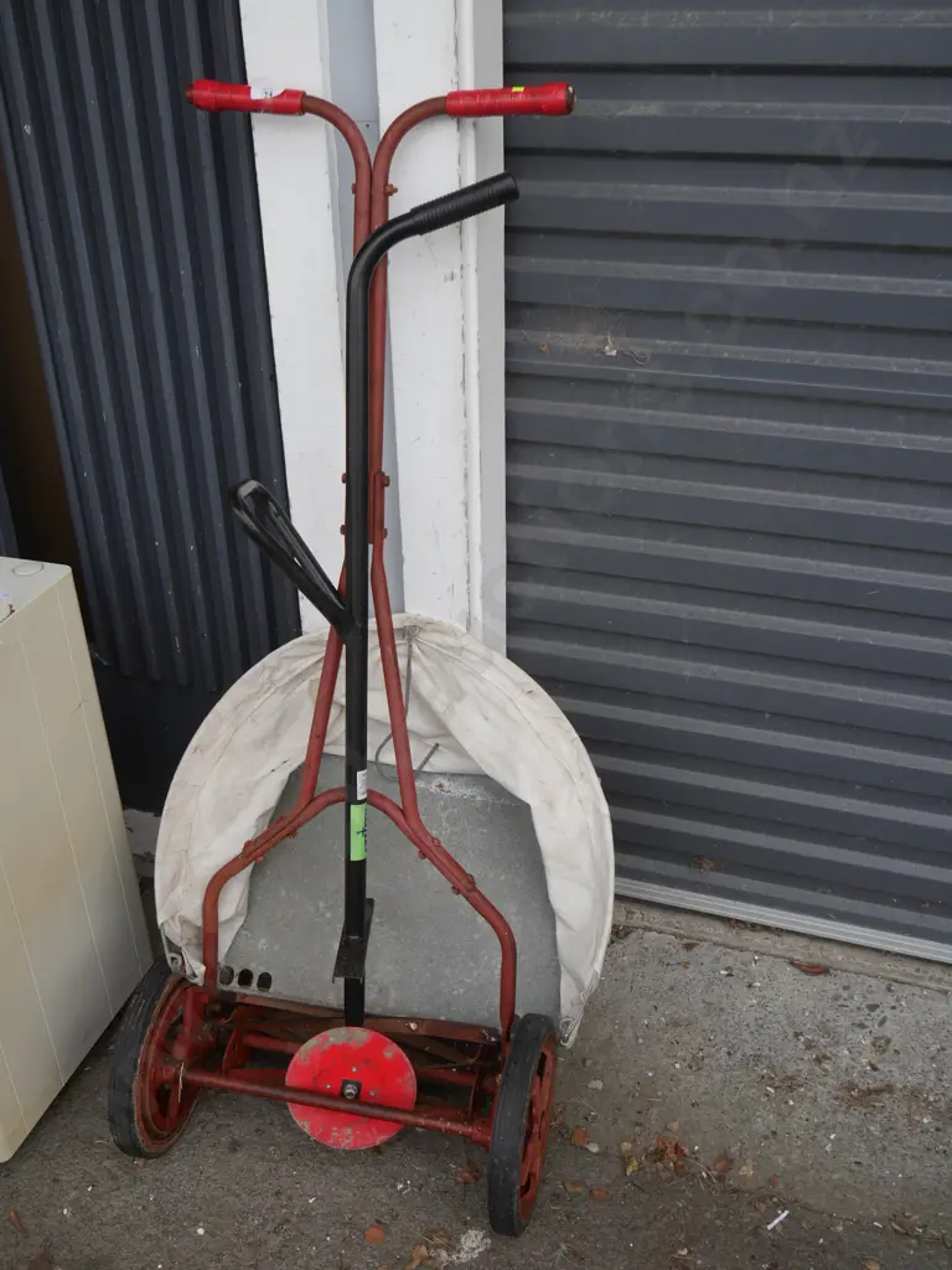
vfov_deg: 56.8
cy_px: 635
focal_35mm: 32
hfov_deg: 44.2
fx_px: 1173
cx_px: 476
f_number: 4.5
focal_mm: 16
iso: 200
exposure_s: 1/125
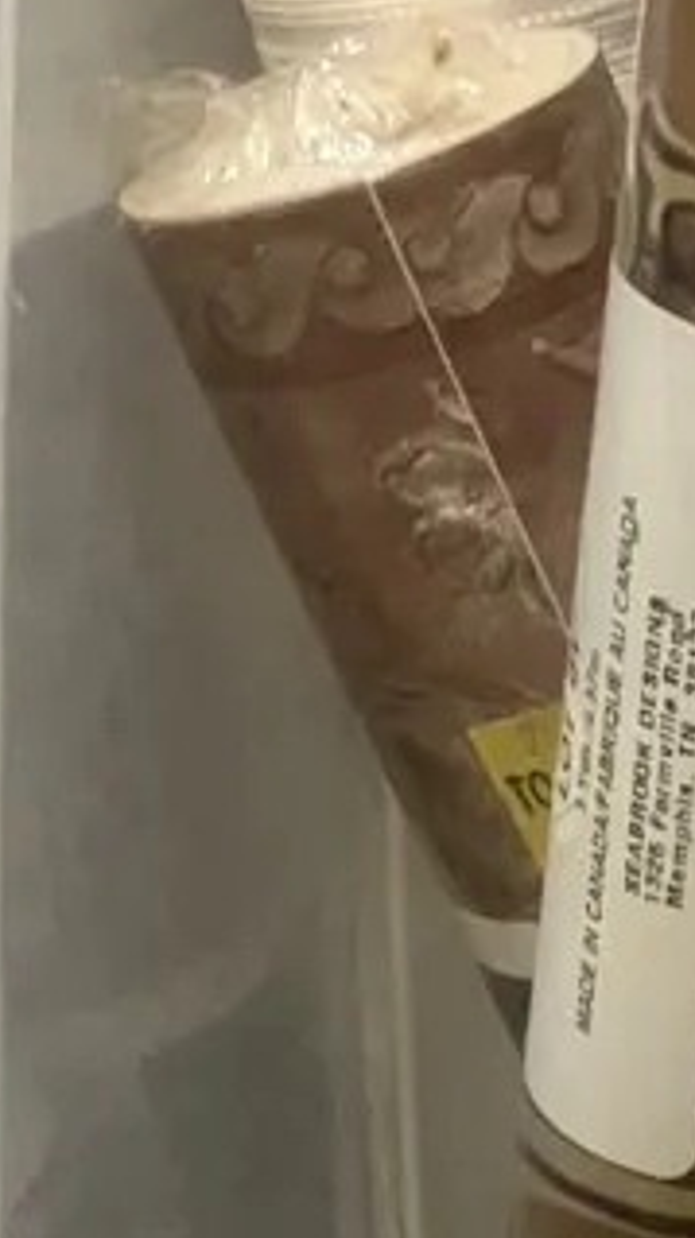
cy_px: 1021
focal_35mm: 98
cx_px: 1464
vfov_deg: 21.5
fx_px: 3217
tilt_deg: -65.3
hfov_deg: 11.0
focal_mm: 3.99
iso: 320
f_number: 1.8
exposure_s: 1/50
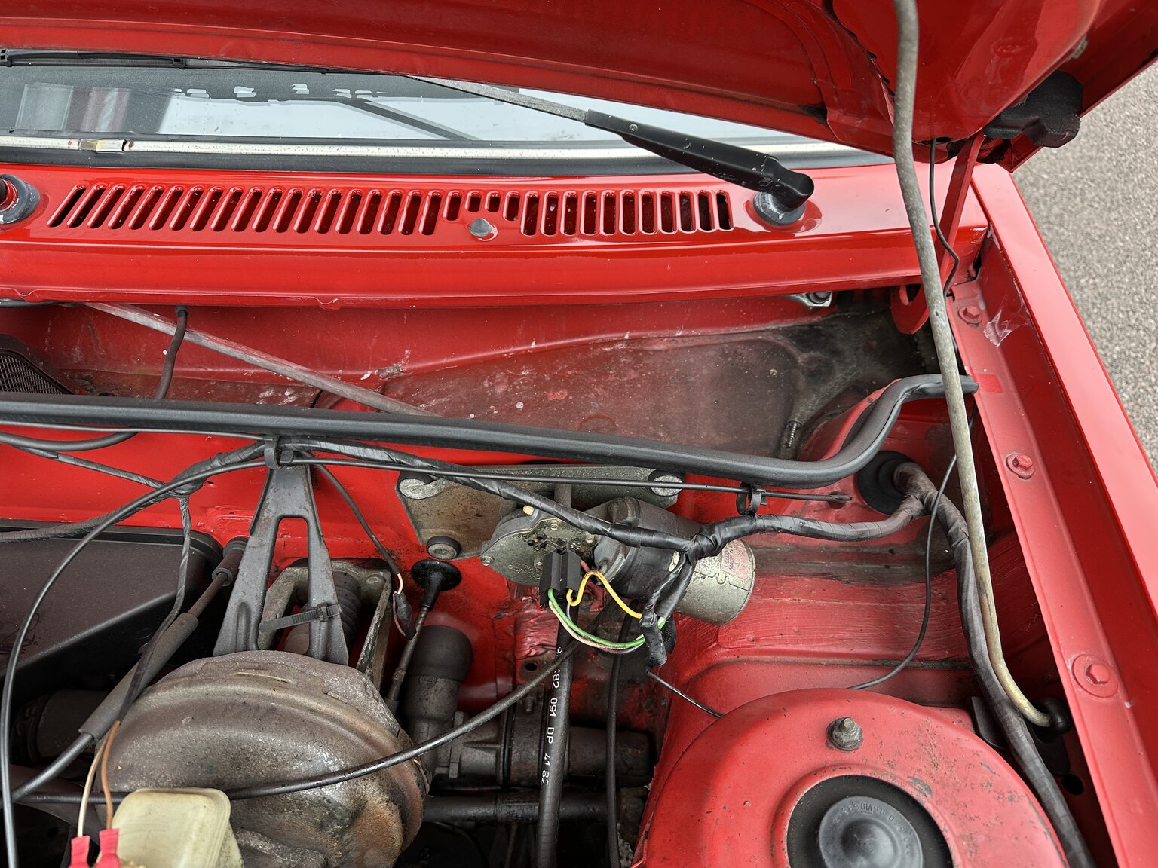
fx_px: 803
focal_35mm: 24
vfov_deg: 56.8
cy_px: 434
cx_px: 579
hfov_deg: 71.6
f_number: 1.78
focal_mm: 6.86
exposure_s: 1/121
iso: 100
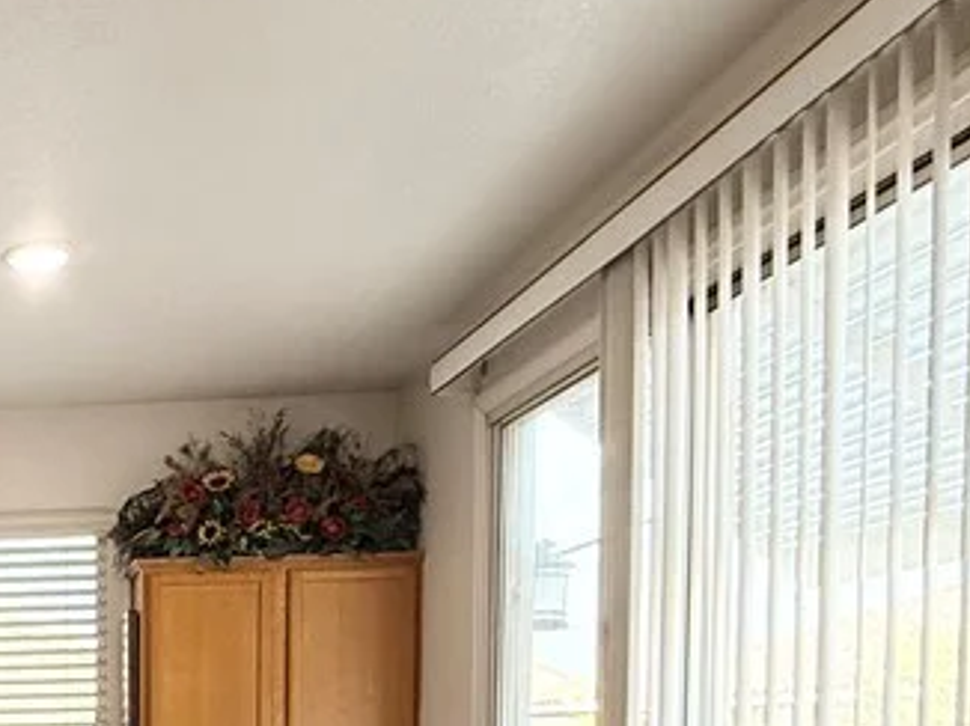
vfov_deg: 29.4
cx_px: -158
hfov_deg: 35.2
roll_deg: +1.2
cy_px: 812
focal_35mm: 44
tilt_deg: -2.2
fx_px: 1232
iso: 200
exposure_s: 1/120
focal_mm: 2.22
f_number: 2.2
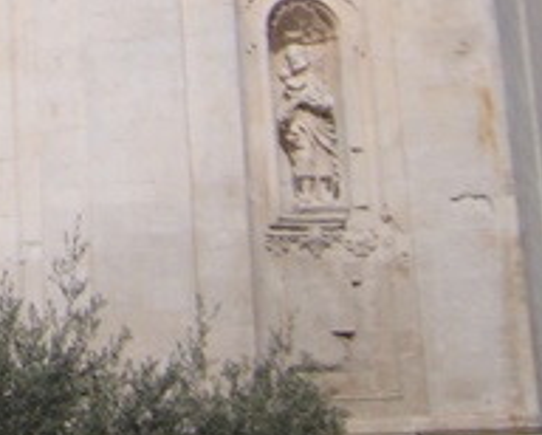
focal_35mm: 154
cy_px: -588
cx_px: -373
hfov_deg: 11.7
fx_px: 2473
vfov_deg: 9.1
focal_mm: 7.4
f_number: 7.1
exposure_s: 1/750
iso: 80
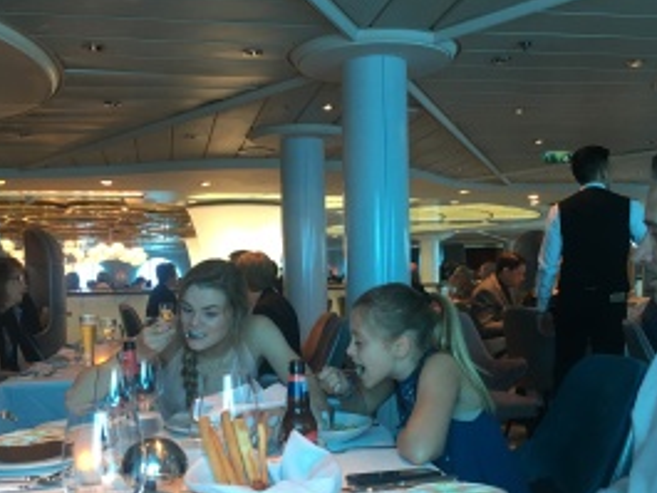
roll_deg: +1.9
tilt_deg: -2.4
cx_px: 320
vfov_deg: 35.7
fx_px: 760
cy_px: 320
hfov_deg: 46.8
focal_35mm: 40
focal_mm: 4.15
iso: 80
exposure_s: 1/30
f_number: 2.2
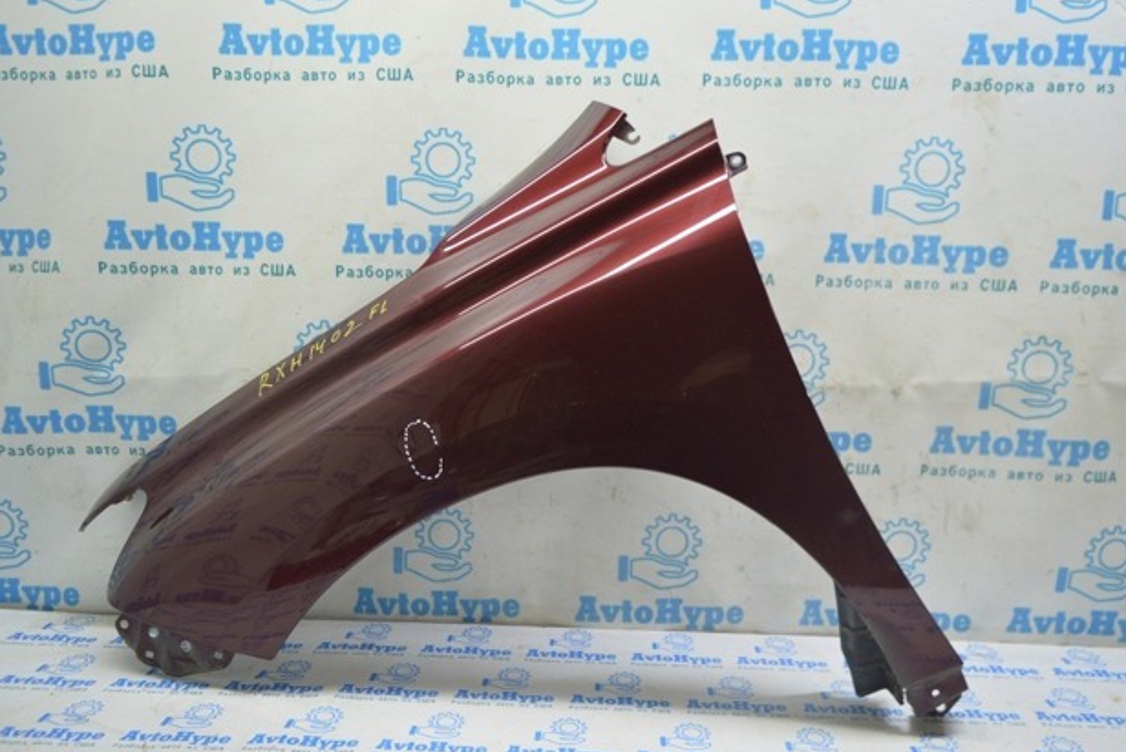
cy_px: 381
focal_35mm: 28
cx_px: 581
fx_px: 876
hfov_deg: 65.4
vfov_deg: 46.4
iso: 400
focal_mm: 18
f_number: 3.5
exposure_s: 1/40
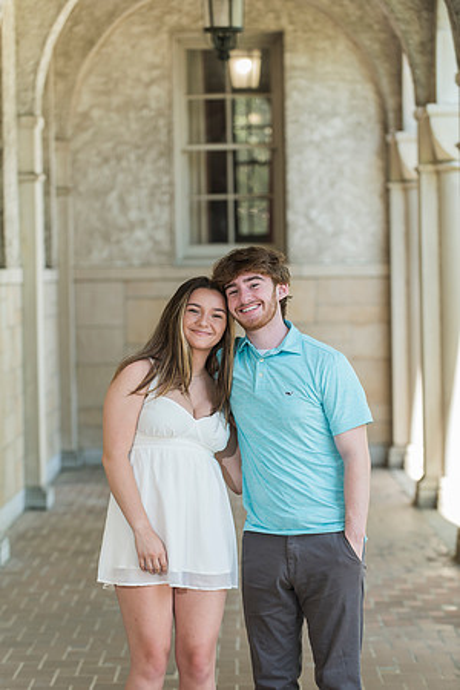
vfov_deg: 17.1
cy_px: 345
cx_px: 230
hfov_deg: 11.4
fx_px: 2300
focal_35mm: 120
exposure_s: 1/200
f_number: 4
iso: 320
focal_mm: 120
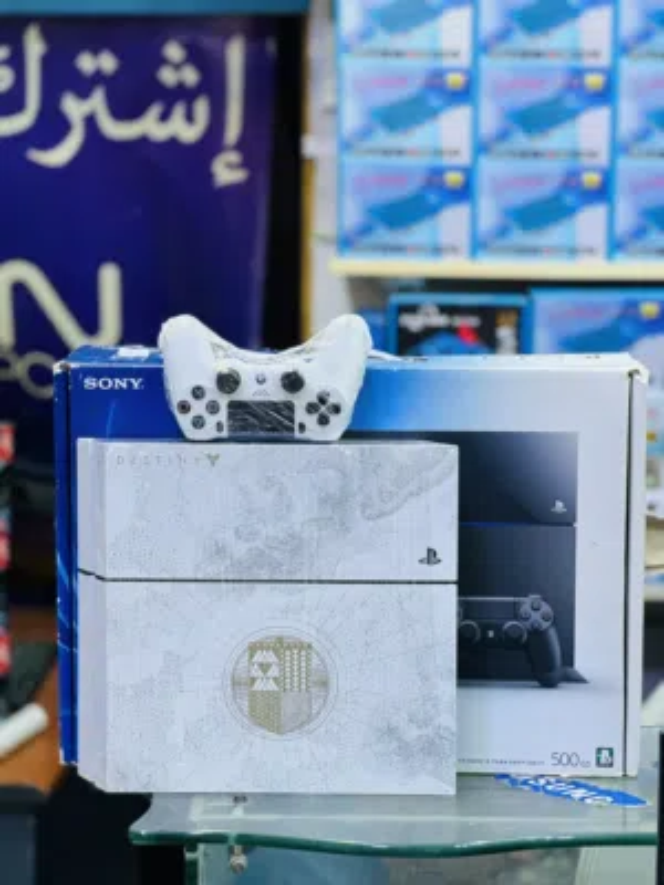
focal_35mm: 77
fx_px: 1969
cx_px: 332
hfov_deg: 19.1
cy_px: 442
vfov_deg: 25.3
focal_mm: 9
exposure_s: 1/33
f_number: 2.8
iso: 125
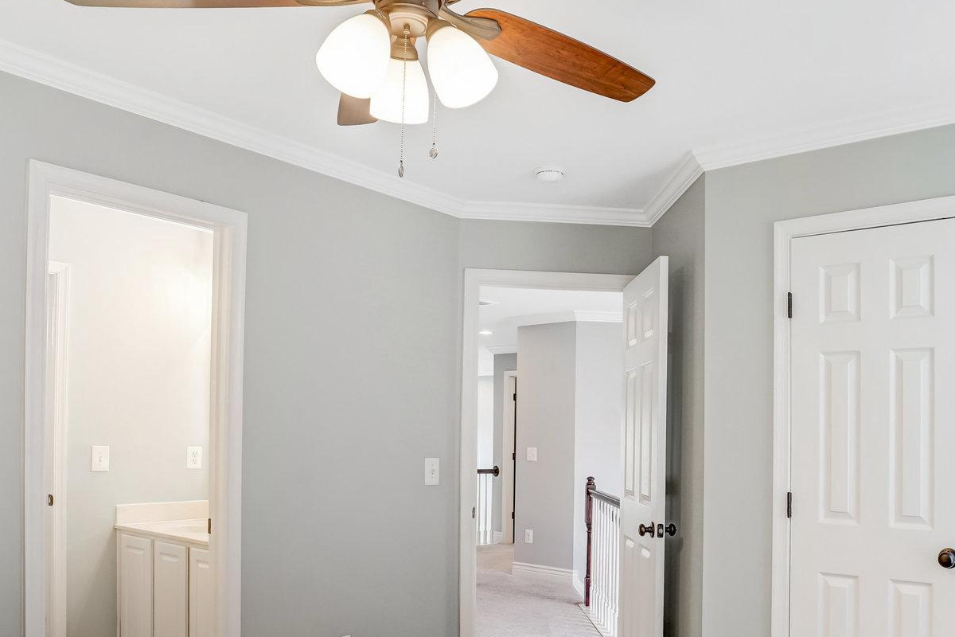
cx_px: 585
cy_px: 438
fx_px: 769
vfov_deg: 44.1
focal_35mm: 29
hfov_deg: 62.9
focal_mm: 17
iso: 1250
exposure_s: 1/25
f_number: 8
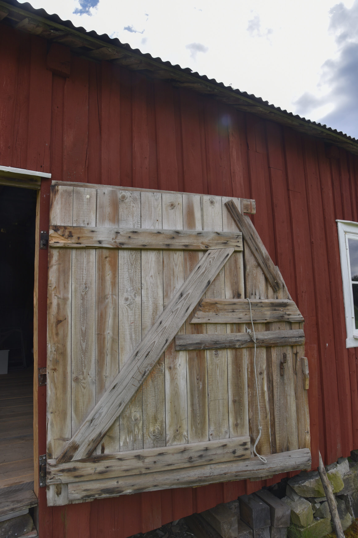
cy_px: 269
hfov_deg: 53.1
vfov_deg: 73.8
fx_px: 358
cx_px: 179
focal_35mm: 24
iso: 200
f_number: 9
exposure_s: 1/320
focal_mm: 24
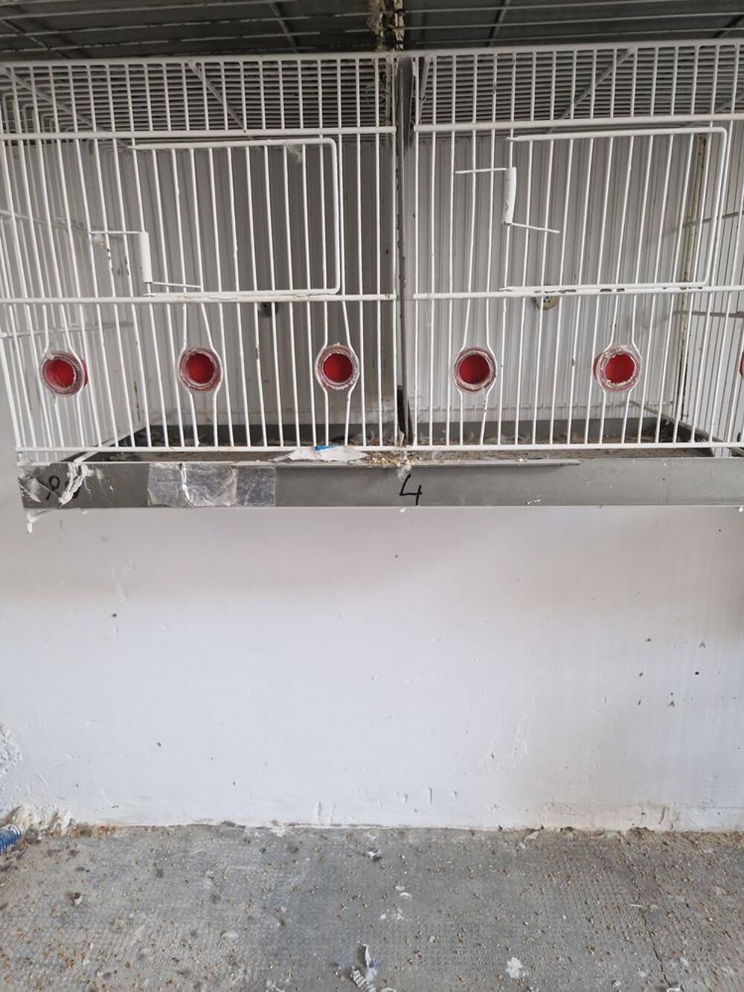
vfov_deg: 73.9
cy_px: 496
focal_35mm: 23
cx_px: 372
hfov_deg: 58.9
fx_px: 659
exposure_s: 1/100
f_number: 1.8
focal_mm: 5.4
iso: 50
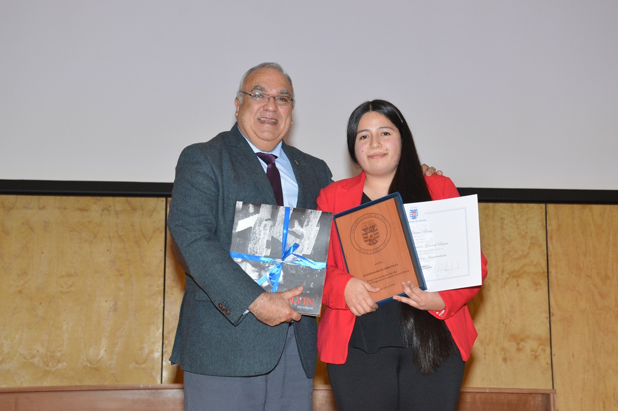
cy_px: 206
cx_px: 309
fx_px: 1157
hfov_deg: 29.9
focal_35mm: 68
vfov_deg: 20.1
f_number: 9
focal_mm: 45
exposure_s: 1/200
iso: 1600
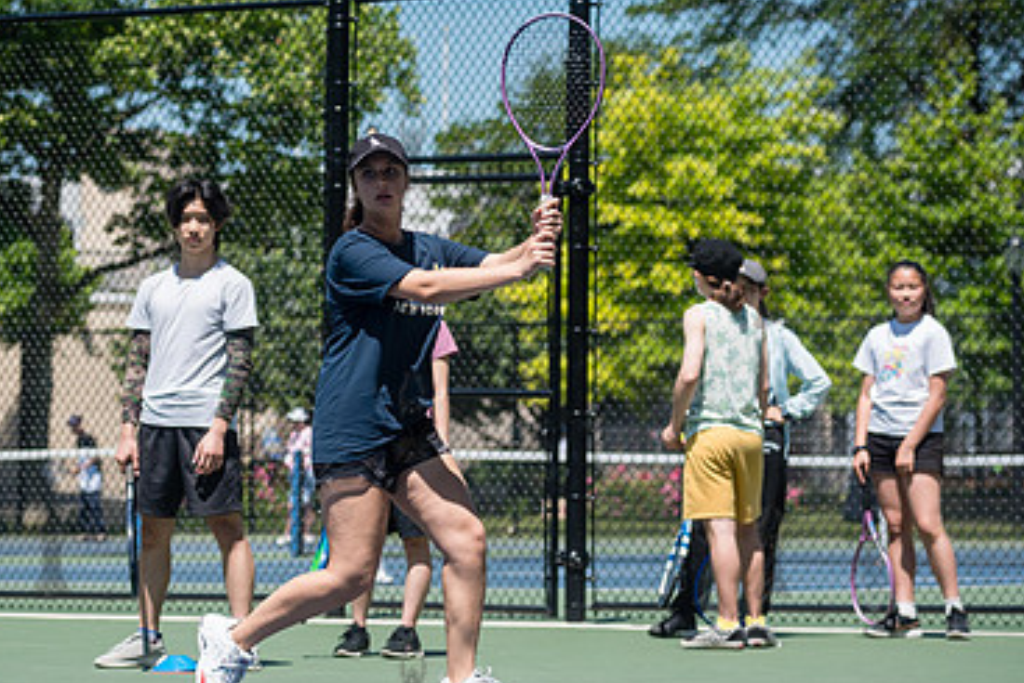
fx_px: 4723
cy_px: 414
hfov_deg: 12.4
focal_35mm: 166
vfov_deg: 8.3
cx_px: 410
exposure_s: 1/1250
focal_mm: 105
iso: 200
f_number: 4.5
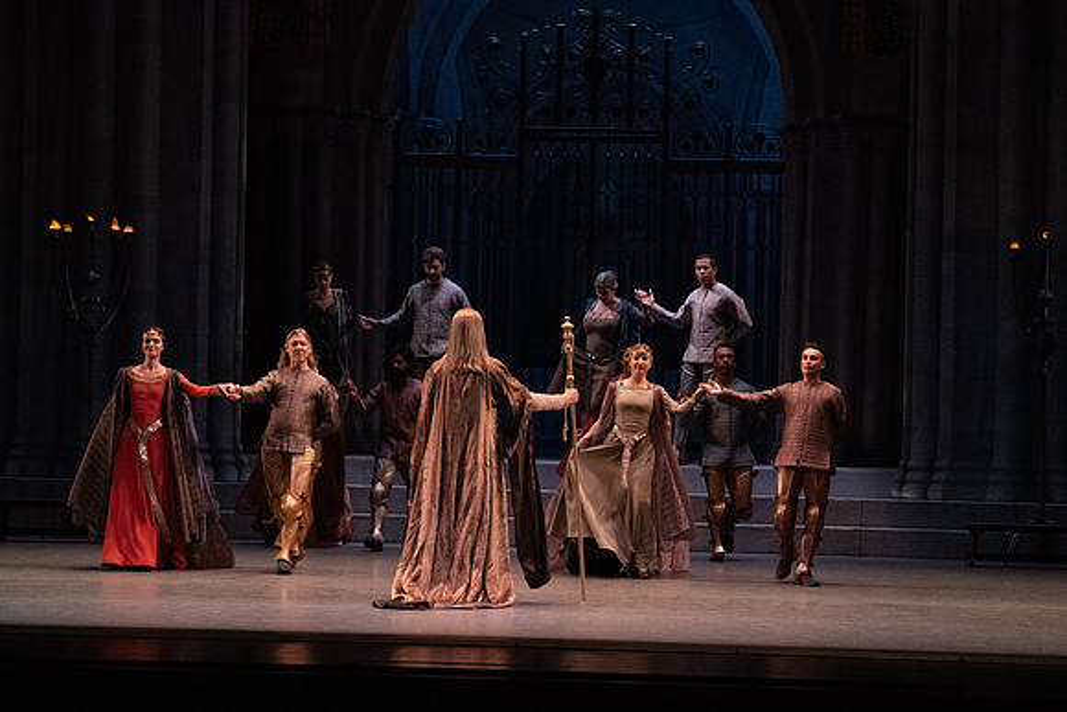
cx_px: 534
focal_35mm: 124
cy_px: 356
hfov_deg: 16.5
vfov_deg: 11.1
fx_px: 3676
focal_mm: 124
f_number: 9
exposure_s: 1/320
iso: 20000
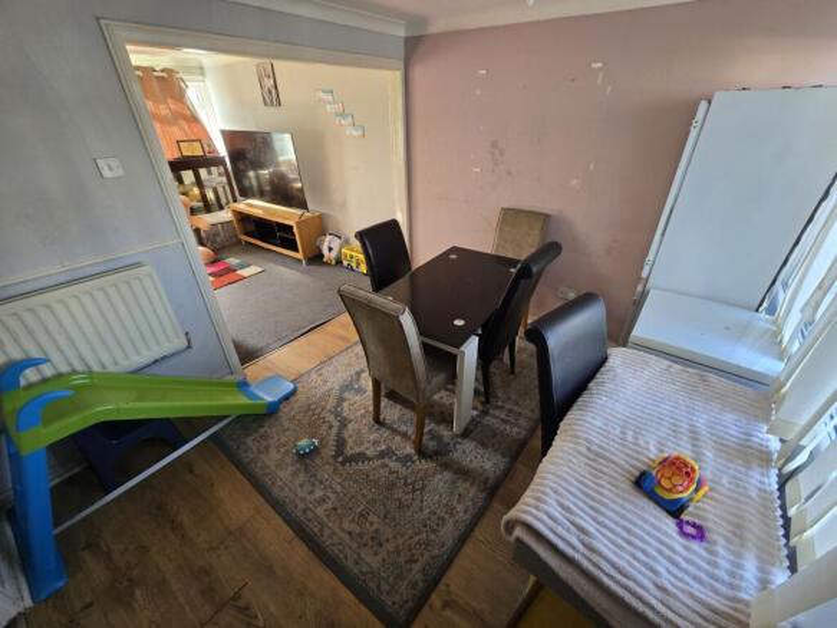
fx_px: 314
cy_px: 314
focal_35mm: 13
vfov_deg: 89.9
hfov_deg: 106.2
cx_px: 418
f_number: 2.2
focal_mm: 2.2
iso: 125
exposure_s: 1/50
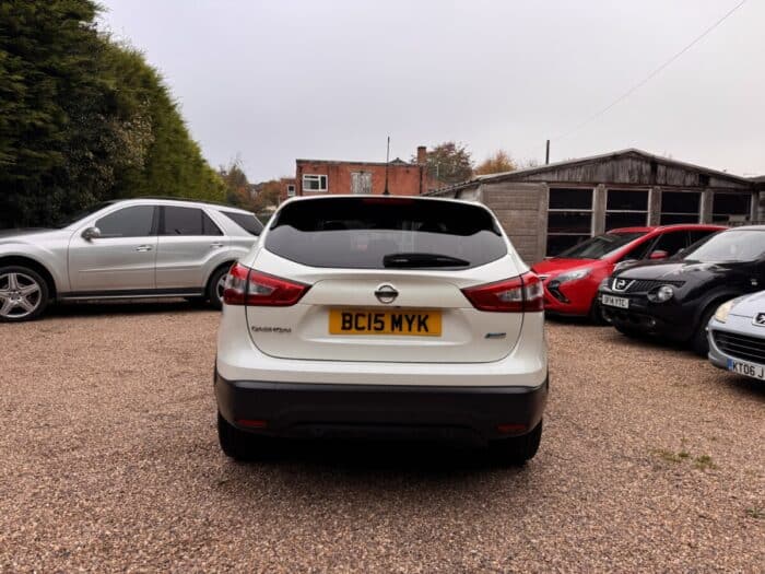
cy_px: 287
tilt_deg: -4.5
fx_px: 530
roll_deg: -0.2
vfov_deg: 56.8
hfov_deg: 71.6
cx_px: 382
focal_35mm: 24
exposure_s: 1/422
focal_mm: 6.76
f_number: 1.78
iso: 80
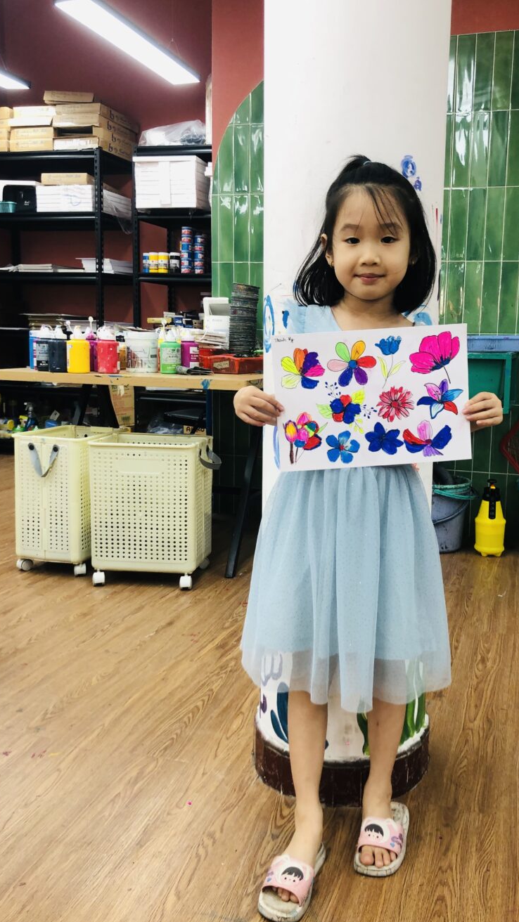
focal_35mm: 31
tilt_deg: -8.5
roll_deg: -0.9
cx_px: 341
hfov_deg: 37.4
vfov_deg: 62.6
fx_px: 758
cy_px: 456
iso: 32
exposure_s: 1/50
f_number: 1.8
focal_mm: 4
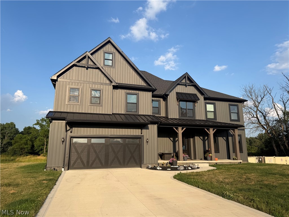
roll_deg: +0.2
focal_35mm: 24
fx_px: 200
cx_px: 144
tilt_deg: +12.4
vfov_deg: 56.8
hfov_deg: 71.6
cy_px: 108
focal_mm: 6.76
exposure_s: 1/3425
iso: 80
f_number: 1.78
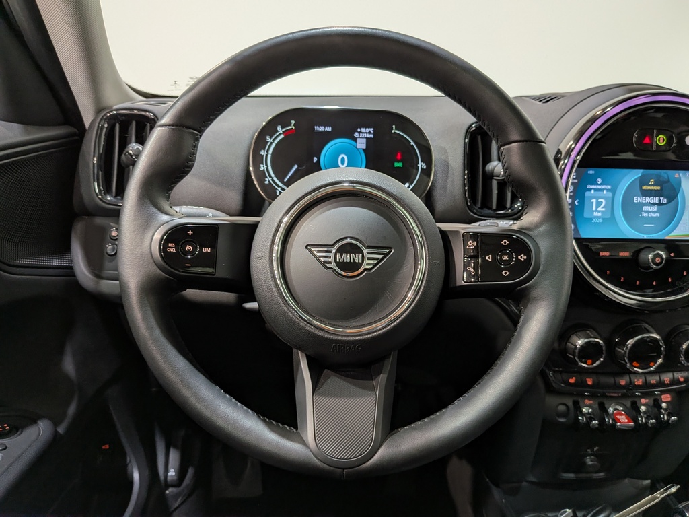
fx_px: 478
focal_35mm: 24
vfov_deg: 56.8
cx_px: 344
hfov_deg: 71.6
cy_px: 258
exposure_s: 1/60
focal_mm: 4.53
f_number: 1.7
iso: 102
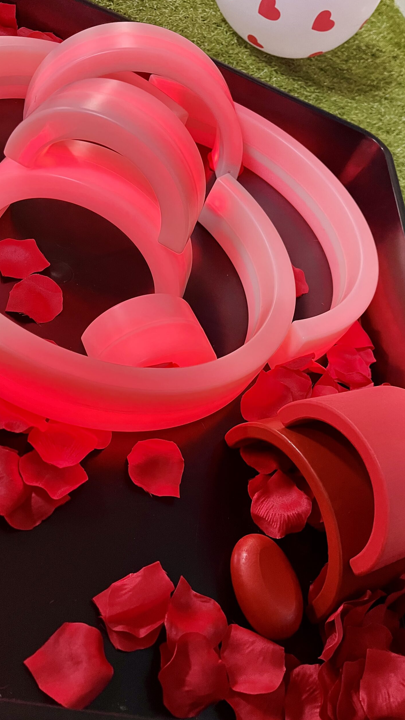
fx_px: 554
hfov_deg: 40.1
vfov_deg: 66.1
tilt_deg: -46.6
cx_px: 229
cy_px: 366
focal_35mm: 29
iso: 400
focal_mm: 5.1
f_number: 1.6
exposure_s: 1/60
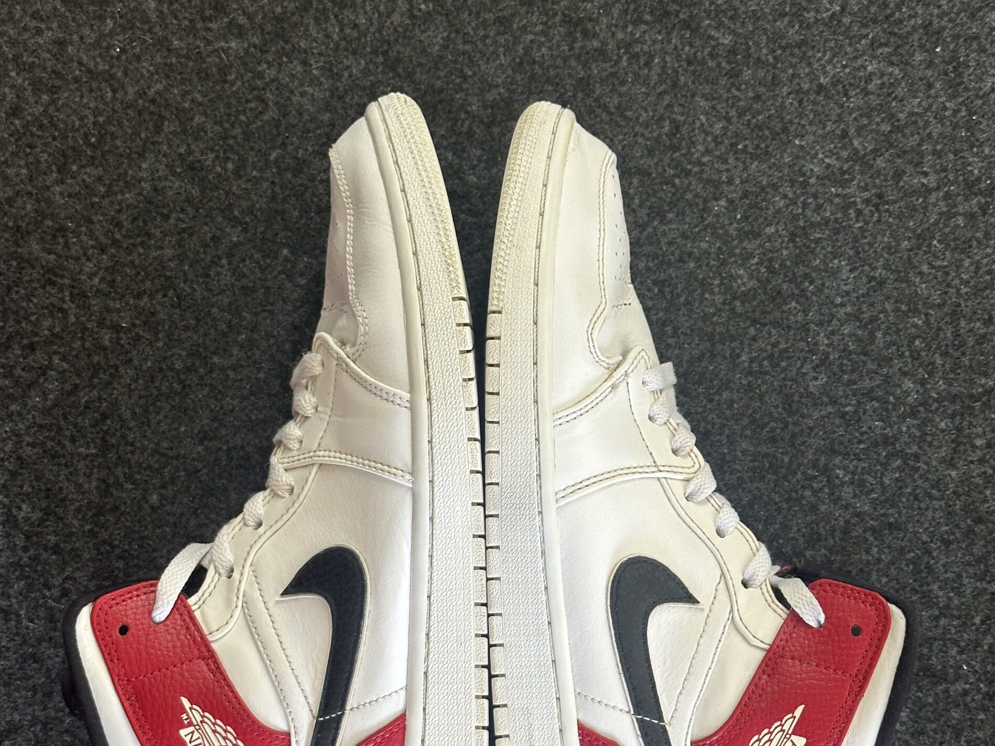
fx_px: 1869
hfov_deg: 29.8
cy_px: 580
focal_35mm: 65
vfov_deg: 22.3
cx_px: 492
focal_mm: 6.86
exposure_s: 1/50
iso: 80
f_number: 1.78
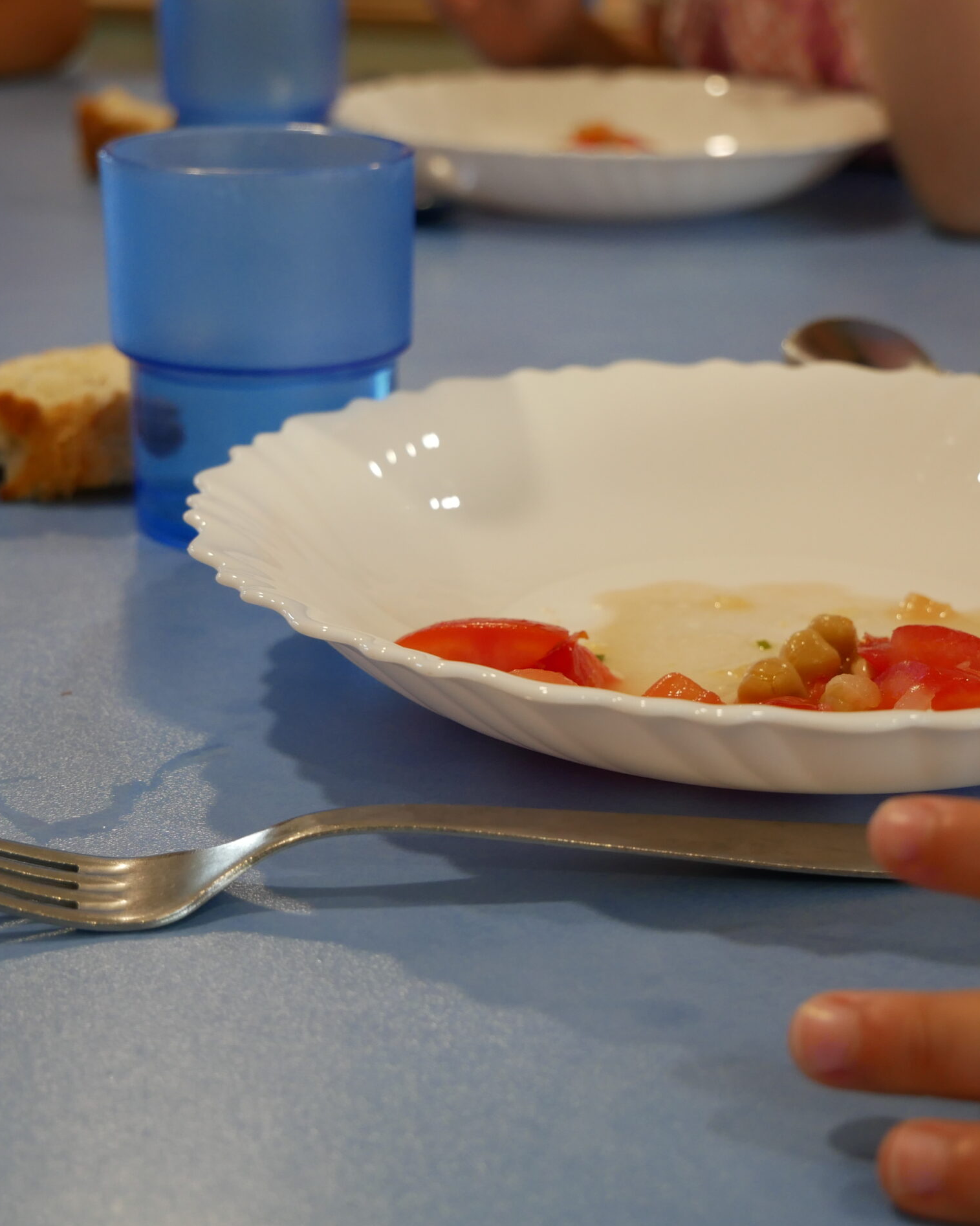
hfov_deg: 23.1
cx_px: 532
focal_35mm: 66
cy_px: 607
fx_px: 2393
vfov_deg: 28.7
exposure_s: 1/60
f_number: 4.5
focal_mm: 25
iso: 500
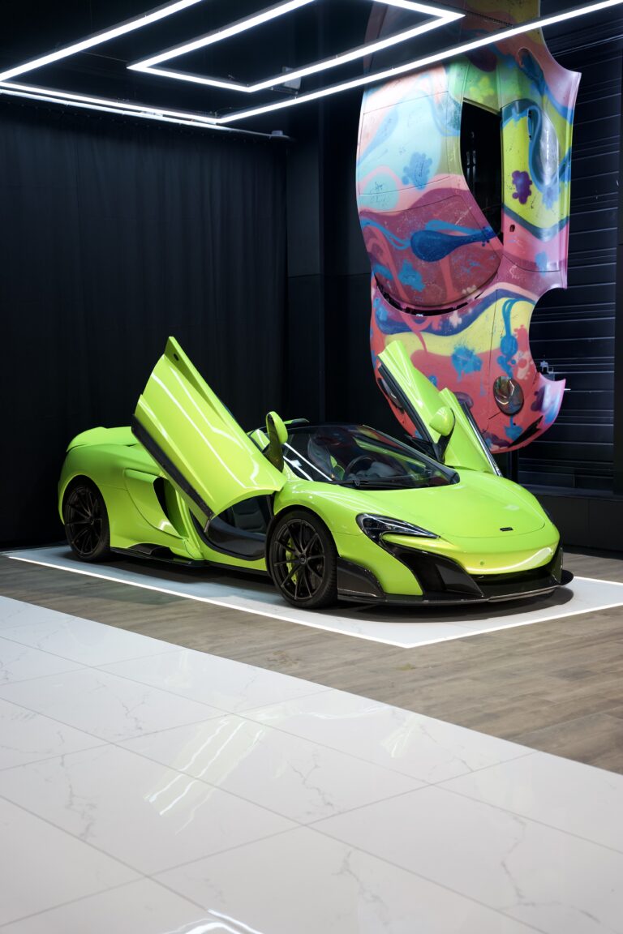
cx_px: 312
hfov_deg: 28.9
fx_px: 1207
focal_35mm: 46
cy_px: 467
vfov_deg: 42.3
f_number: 2.8
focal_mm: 46.5
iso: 800
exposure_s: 1/100
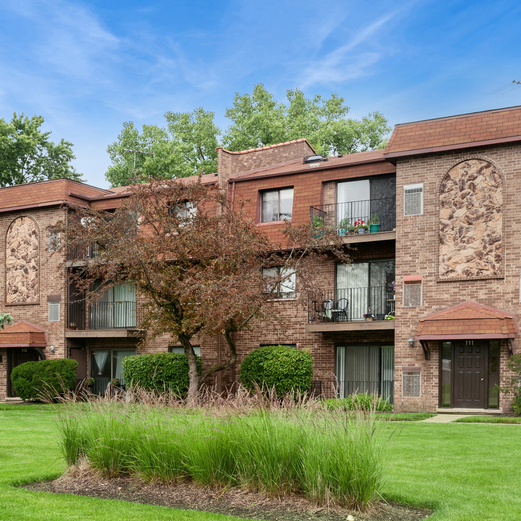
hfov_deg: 34.6
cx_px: 218
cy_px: 263
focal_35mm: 49
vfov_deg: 34.7
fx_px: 834
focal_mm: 38
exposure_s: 1/400
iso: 400
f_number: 8
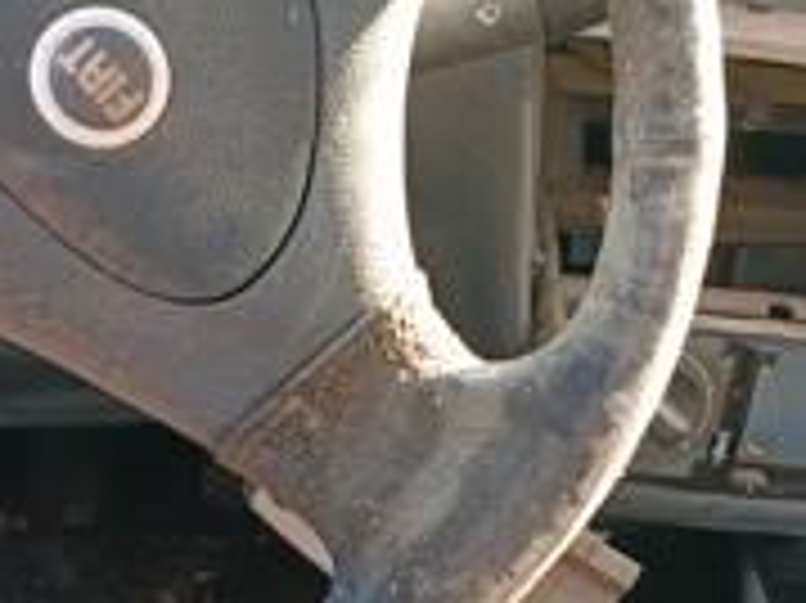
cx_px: 495
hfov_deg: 21.1
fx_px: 2164
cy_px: 536
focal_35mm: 93
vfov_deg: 15.7
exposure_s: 1/120
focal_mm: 4.81
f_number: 1.8
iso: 591
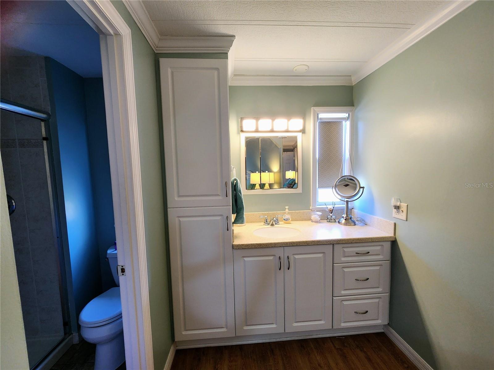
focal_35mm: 13
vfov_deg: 89.9
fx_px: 186
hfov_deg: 106.2
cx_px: 247
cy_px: 185
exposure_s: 1/60
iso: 160
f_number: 2.2
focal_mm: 2.2
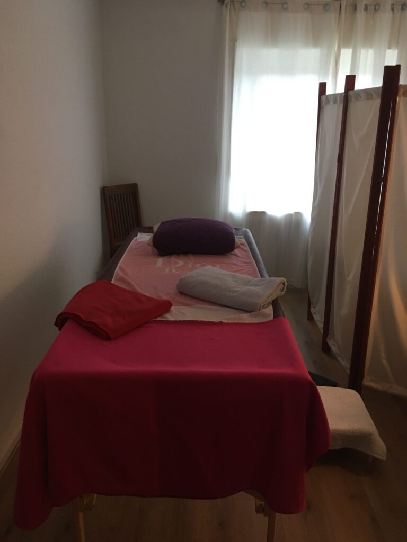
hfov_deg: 48.2
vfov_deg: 61.7
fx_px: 455
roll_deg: -0.3
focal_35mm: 29
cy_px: 271
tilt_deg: -17.8
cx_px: 204
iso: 160
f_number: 2.2
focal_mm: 4.15
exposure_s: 1/33
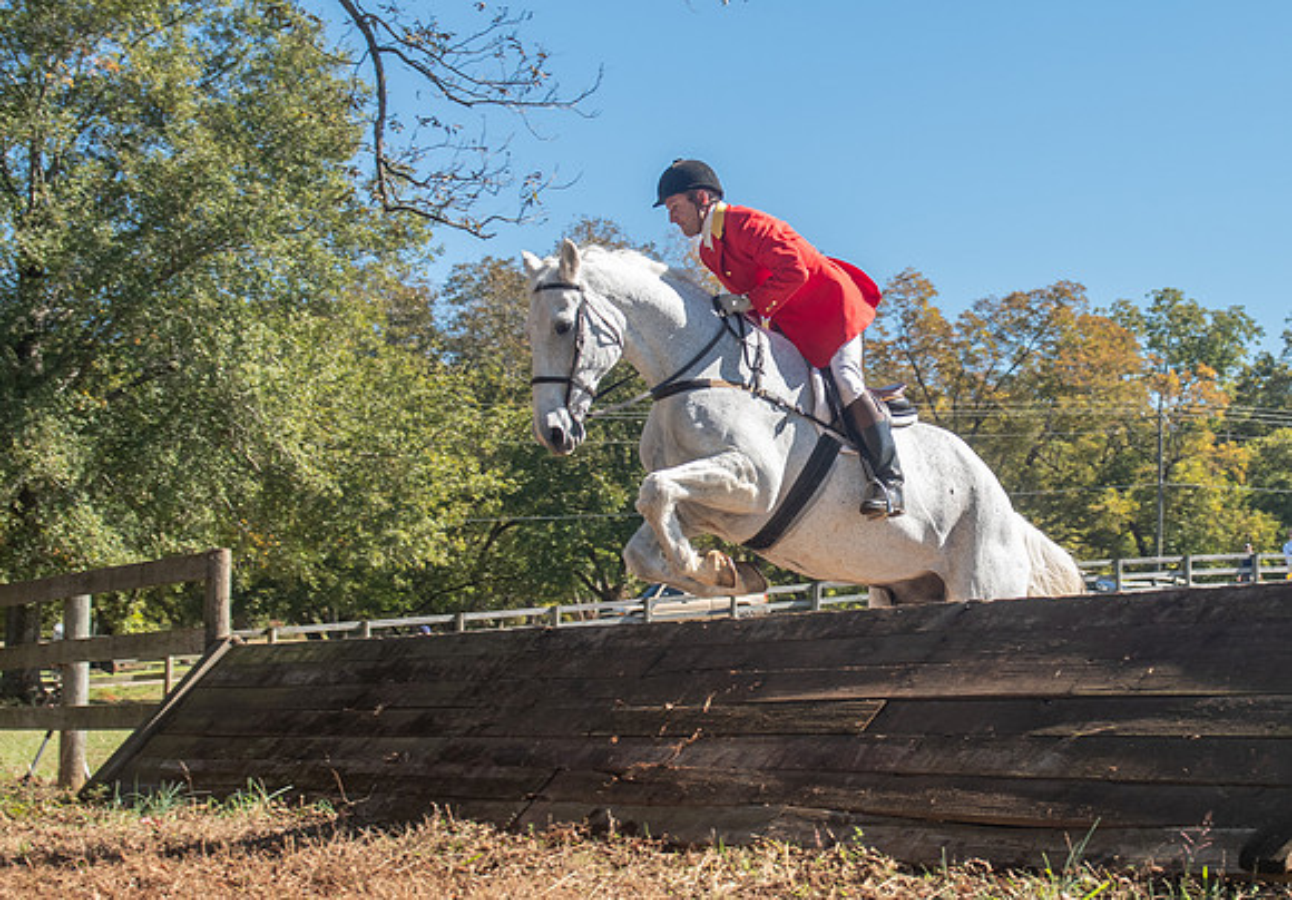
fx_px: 2290
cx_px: 859
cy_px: 415
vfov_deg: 22.2
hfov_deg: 31.3
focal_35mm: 63
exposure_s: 1/320
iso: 400
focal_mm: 32
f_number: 4
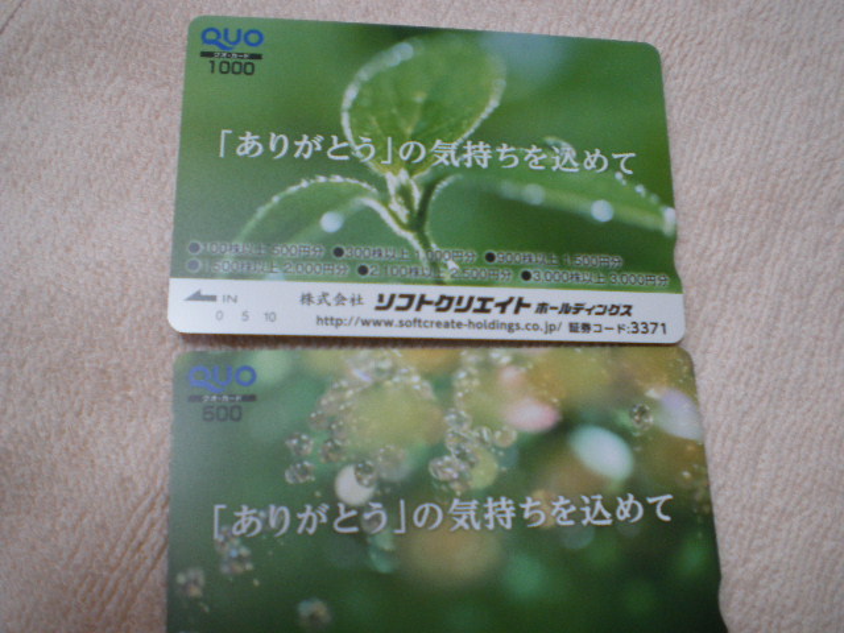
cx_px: 422
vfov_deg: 37.7
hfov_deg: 49.0
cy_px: 316
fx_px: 927
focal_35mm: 38
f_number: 3.1
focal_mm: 6.3
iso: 160
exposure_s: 1/30
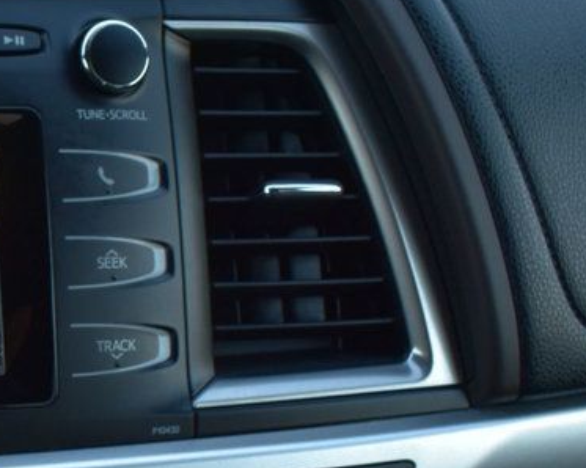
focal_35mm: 85
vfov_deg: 17.9
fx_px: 1473
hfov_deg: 20.6
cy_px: 367
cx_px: -173
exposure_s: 1/15
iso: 500
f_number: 6.3
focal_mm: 22
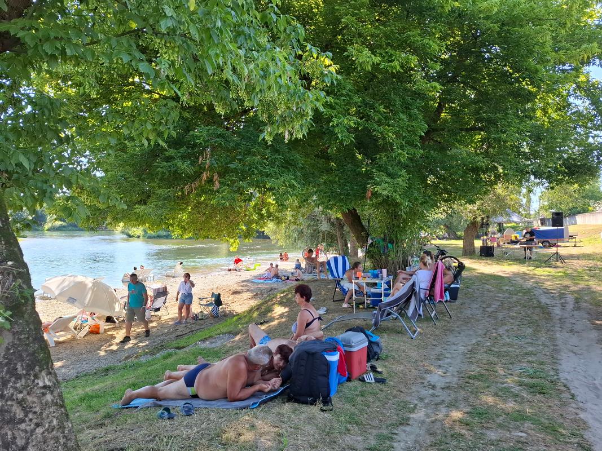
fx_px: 400
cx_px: 301
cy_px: 226
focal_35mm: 23
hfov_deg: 73.9
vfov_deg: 58.9
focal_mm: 5.54
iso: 50
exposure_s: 1/275
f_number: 1.8
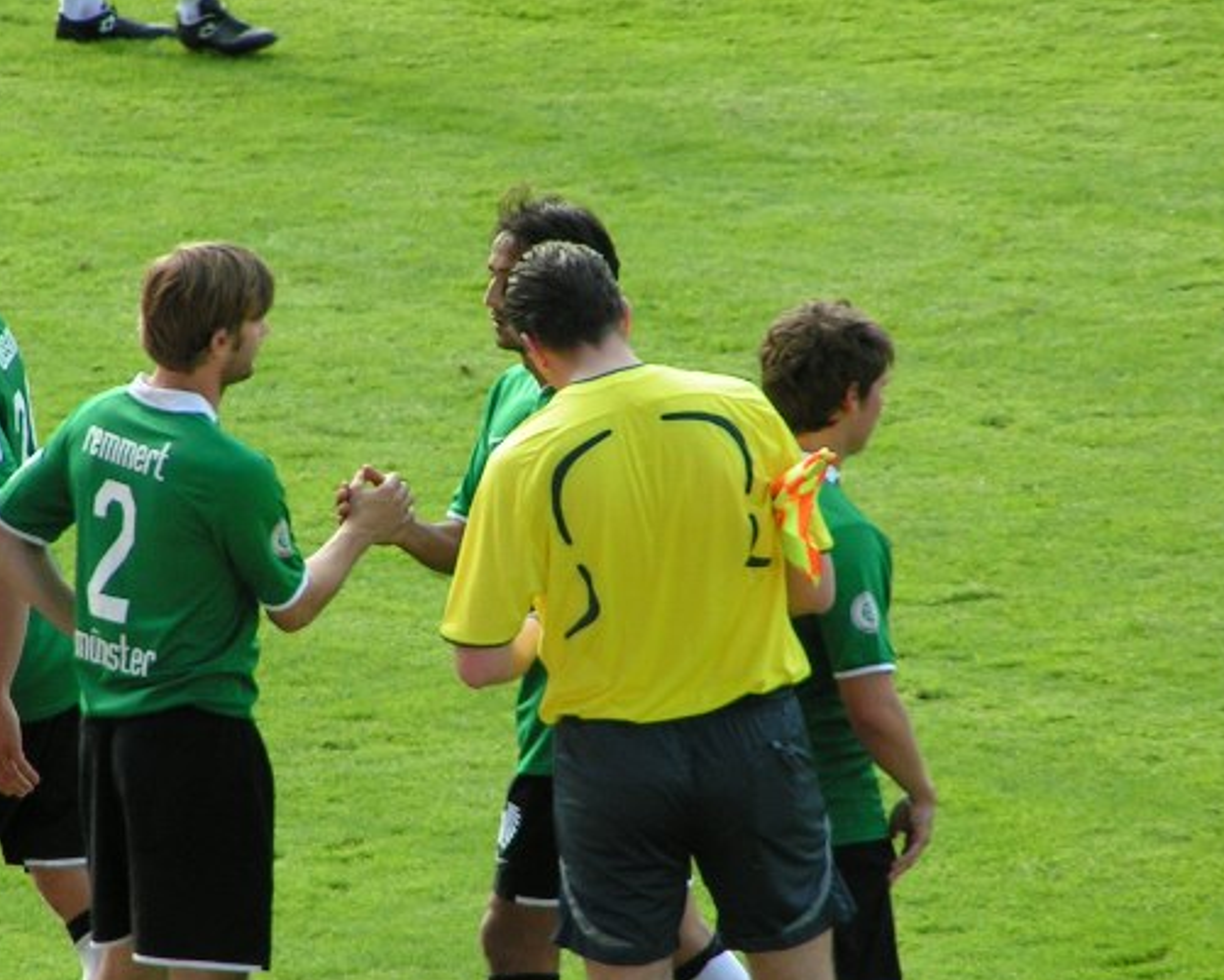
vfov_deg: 2.6
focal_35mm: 592
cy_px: 533
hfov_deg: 3.3
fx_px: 21450
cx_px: 469
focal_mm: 58
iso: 100
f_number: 3.5
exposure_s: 1/400
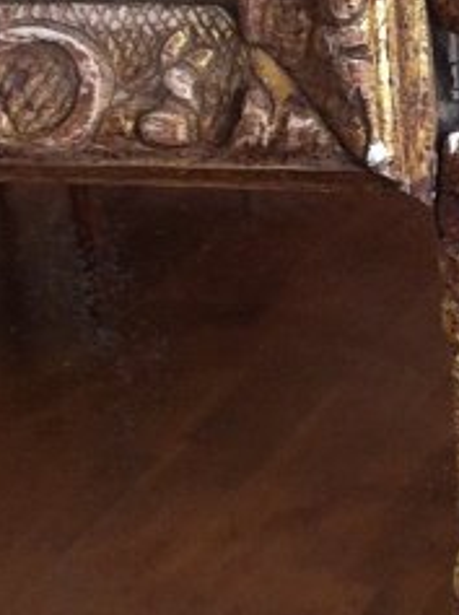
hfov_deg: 8.2
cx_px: 695
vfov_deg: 11.2
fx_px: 3138
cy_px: 387
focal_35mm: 177
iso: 80
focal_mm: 3.85
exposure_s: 1/25
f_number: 2.8
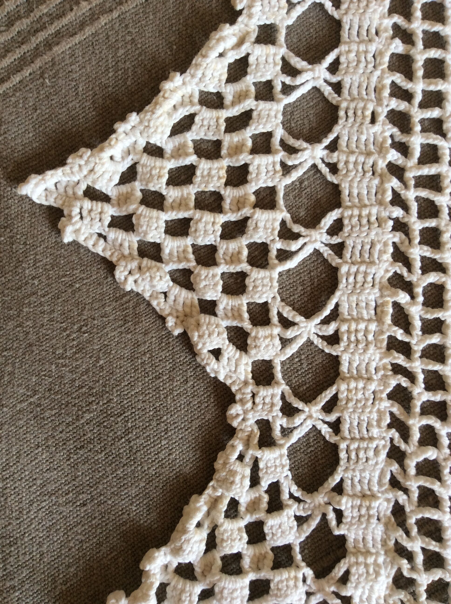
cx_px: 226
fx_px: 557
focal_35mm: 32
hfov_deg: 44.1
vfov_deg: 56.9
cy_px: 302
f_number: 2.4
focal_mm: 3.3
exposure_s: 1/25
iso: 32
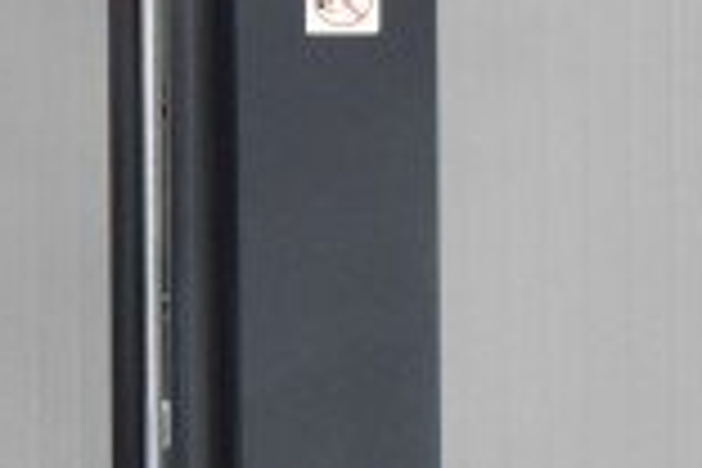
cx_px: -742
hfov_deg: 7.7
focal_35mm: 254
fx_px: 4953
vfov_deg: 5.4
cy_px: 171
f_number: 5
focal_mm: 22
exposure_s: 1/20
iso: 1600
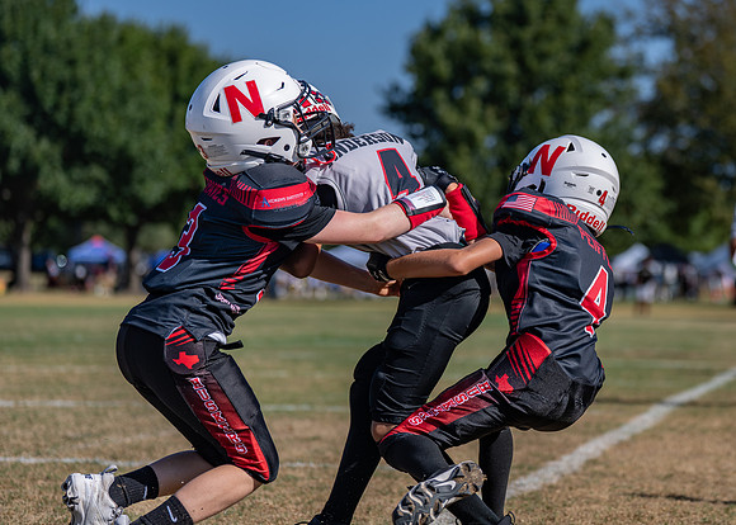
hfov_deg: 17.5
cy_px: 202
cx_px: 488
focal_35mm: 114
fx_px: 2385
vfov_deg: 12.6
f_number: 2.8
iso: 100
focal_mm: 85
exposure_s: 1/2500
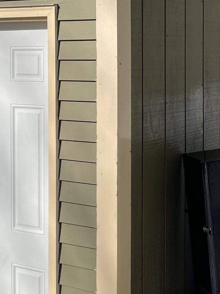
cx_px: 210
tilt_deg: -1.9
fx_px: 610
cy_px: 89
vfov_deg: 26.8
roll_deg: +0.2
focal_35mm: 72
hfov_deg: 19.9
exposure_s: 1/3086
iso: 32
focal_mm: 5.1
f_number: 1.6
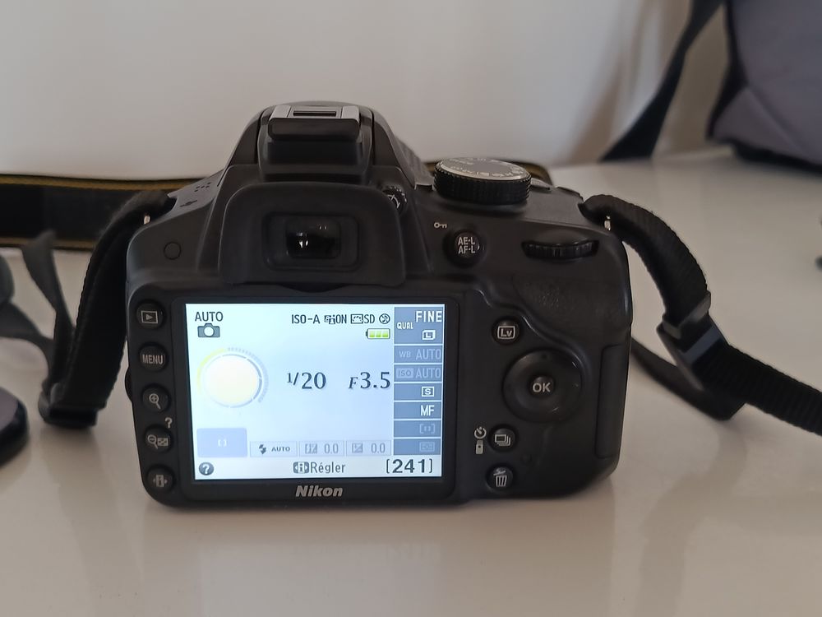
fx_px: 1092
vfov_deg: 31.5
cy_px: 308
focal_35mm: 46
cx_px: 411
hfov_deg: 41.2
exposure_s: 1/50
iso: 609
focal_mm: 5.24
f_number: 1.7
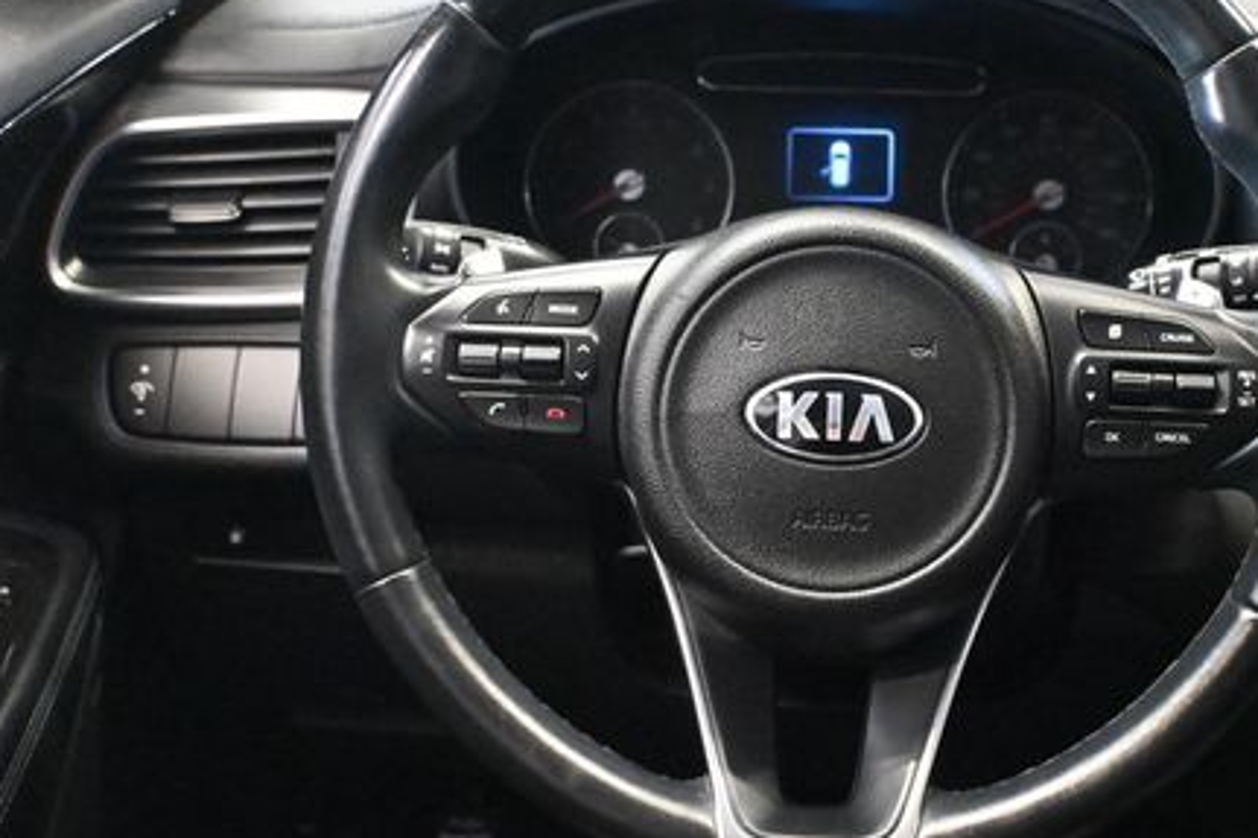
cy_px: 371
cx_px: 829
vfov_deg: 24.3
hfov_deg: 35.5
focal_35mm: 56
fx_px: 1947
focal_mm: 25
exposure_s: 1/60
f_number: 4.2
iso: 12800
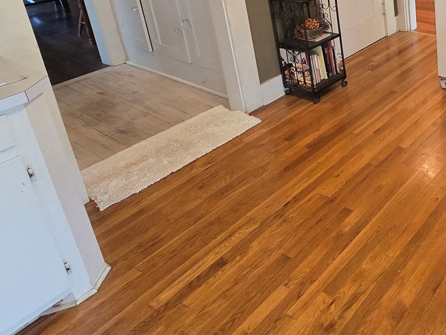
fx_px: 374
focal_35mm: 29
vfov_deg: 40.5
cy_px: -19
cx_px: 495
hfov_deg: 45.5
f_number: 2.2
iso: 200
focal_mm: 2.2
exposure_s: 1/60
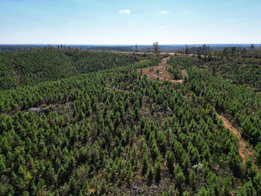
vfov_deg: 56.8
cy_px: 98
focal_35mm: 24
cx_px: 130
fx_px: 181
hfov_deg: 71.6
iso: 110
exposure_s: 1/3200
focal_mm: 6.72
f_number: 1.7
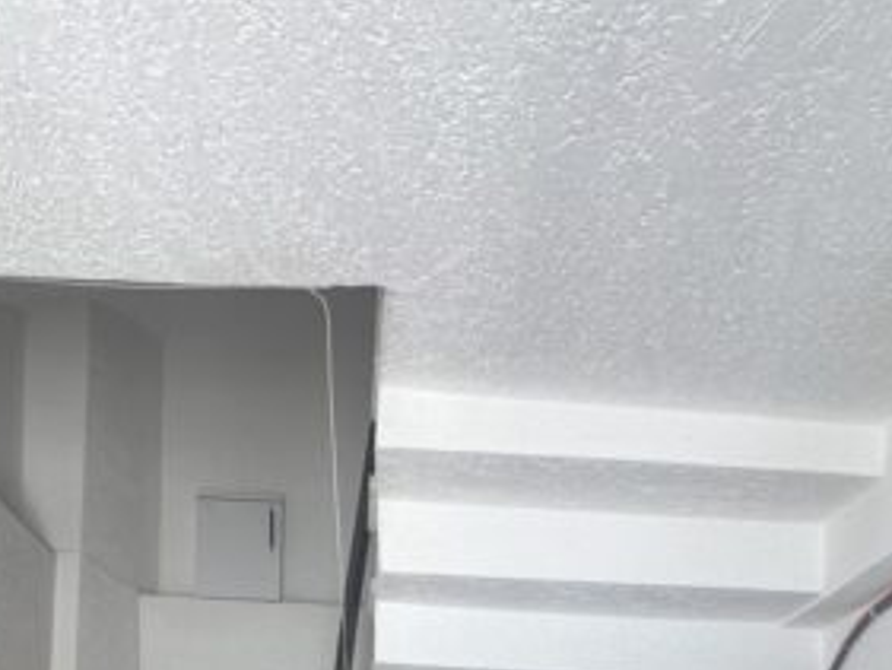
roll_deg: -0.4
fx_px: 954
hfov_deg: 50.1
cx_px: 463
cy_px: 895
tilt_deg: +1.1
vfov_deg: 29.9
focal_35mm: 37
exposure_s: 1/100
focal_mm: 1.57
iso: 80
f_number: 1.8
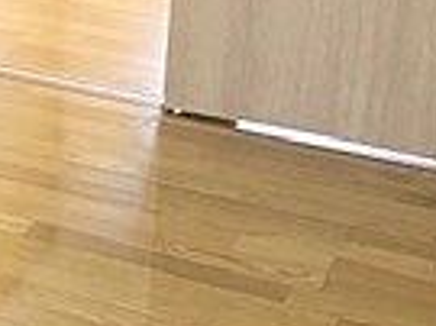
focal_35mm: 133
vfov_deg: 10.8
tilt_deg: -15.1
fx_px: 1674
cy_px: -123
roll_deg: +1.2
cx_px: -375
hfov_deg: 13.2
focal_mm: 3.99
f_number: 1.8
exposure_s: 1/33
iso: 32
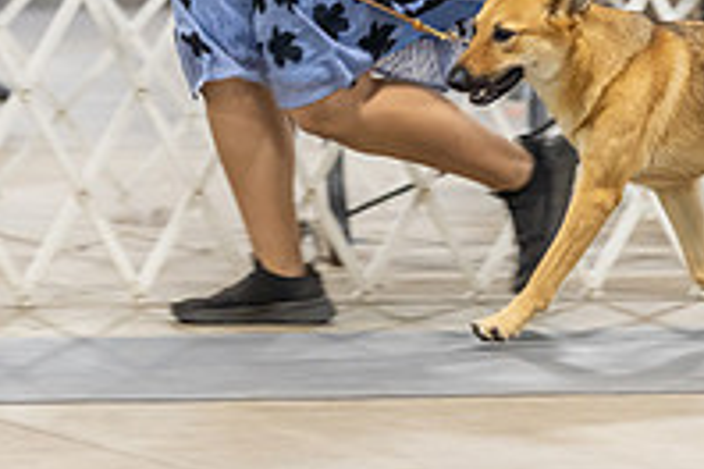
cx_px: 373
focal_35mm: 434
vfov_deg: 3.2
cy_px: 2
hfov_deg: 4.8
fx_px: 8486
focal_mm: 148
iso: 2500
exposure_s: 1/160
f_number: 2.8
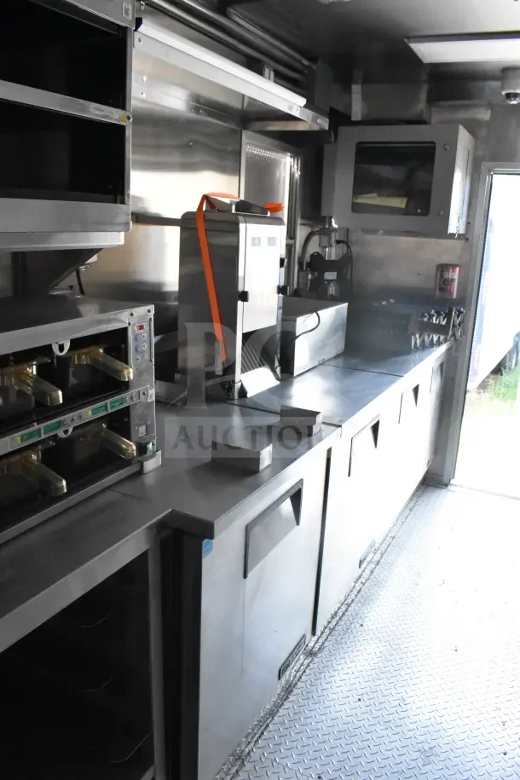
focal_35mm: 27
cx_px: 260
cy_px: 390
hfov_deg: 47.9
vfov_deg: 67.4
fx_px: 585
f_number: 8
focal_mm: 18
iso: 6400
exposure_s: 1/160
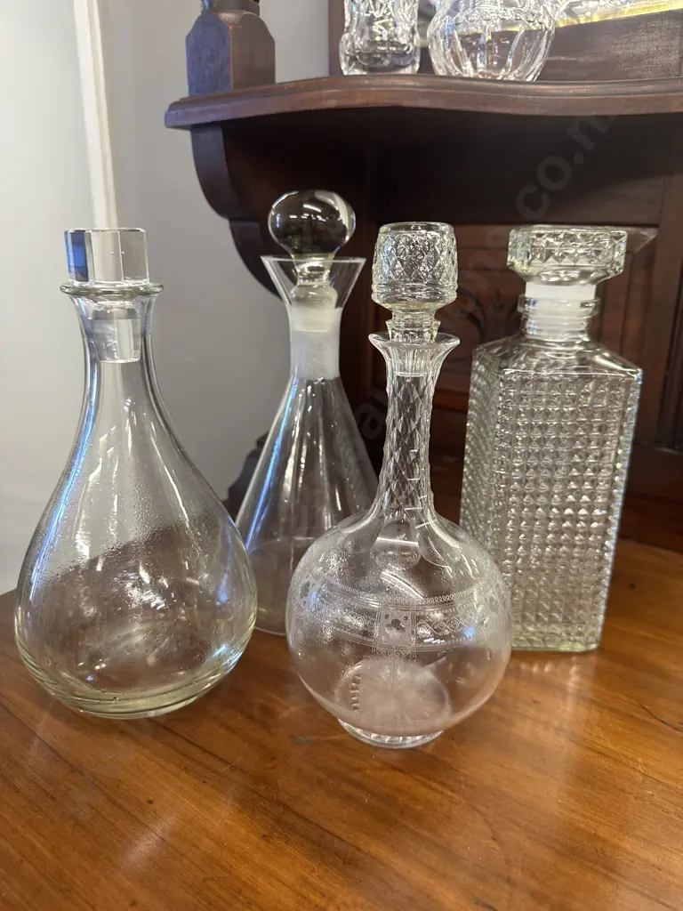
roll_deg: +0.9
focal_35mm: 24
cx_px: 342
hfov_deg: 56.8
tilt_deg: -18.6
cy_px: 456
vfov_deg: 71.6
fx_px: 631
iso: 200
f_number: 1.78
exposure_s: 1/50
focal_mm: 6.86
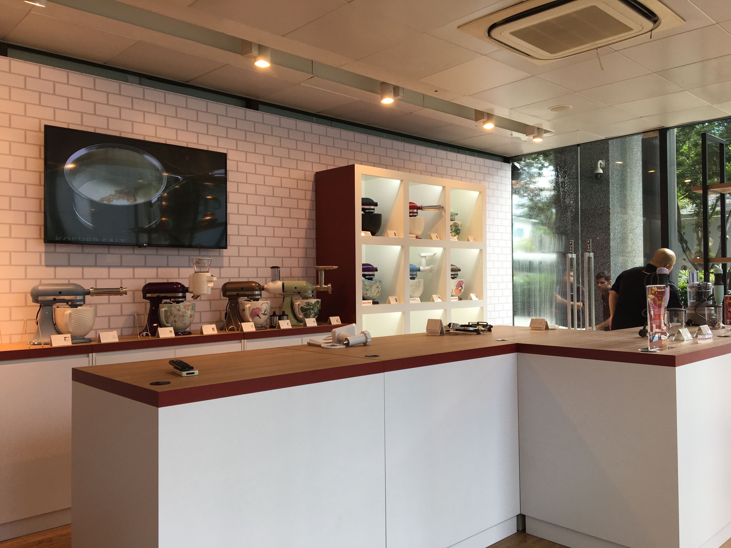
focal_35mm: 29
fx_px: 612
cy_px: 274
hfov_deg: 61.7
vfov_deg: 48.2
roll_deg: +0.9
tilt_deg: +0.6
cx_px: 366
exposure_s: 1/100
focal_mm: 4.15
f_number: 2.2
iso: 32
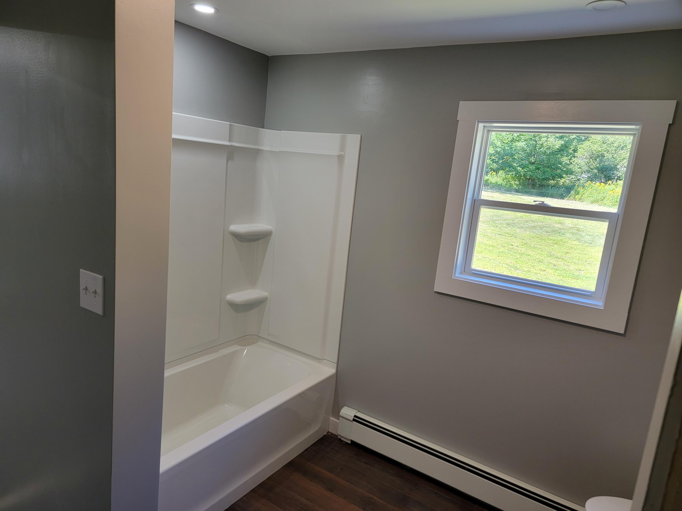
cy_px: 256
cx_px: 341
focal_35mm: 24
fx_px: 473
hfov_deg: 71.6
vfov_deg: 56.8
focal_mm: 6.7
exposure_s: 1/120
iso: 100
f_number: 1.8
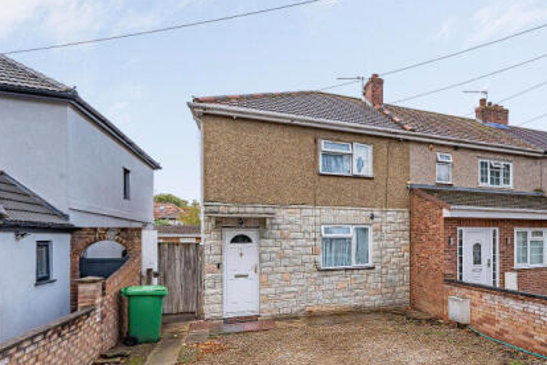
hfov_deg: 82.5
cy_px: 200
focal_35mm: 19
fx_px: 289
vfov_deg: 64.4
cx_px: 384
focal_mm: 12
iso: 320
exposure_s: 1/160
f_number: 9
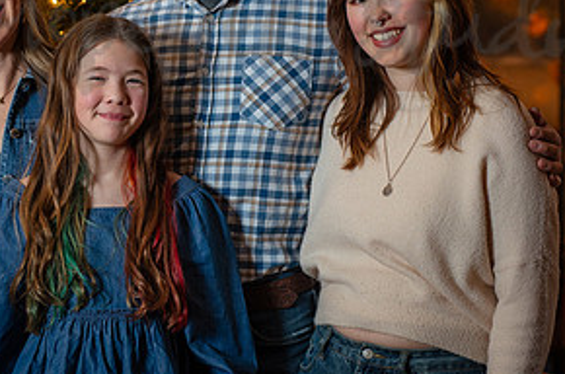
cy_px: 46
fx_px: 1723
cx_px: 177
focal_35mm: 110
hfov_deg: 18.6
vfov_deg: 12.3
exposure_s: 1/125
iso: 400
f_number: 2.2
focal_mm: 50
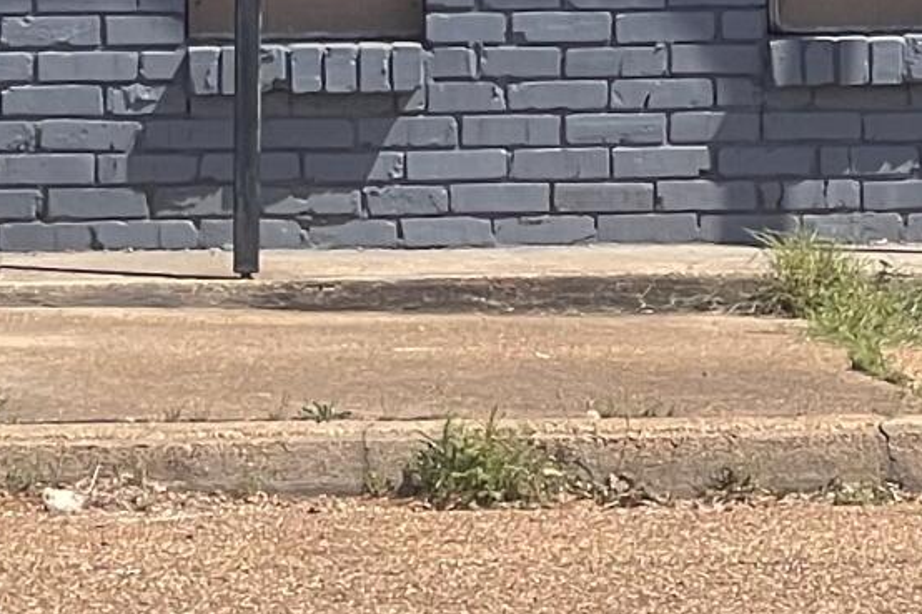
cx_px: 587
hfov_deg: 4.8
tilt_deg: +1.0
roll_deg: +1.3
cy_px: -539
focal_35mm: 434
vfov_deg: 3.1
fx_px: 11111
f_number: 2.8
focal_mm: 9
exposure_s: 1/747
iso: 32
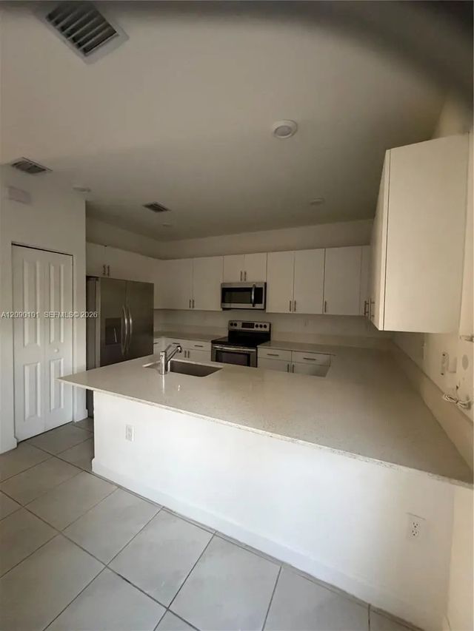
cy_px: 316
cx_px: 237
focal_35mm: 14
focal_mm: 2.22
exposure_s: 1/60
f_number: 2.2
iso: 1000
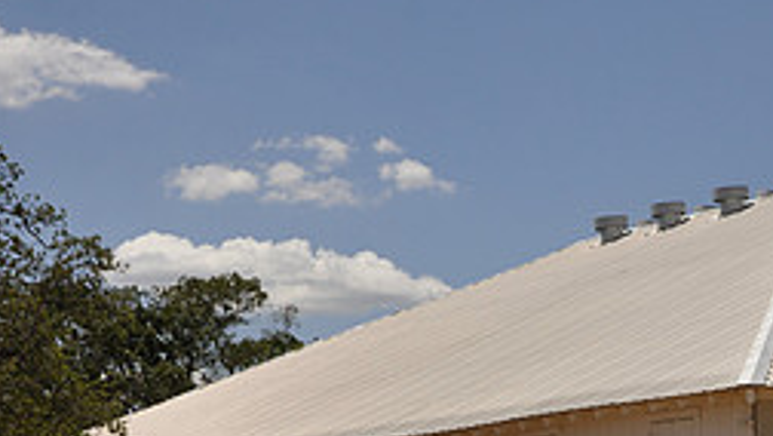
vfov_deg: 13.2
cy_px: 471
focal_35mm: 90
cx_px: 850
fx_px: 1850
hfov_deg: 22.3
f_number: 11
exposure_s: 1/125
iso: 200
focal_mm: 25
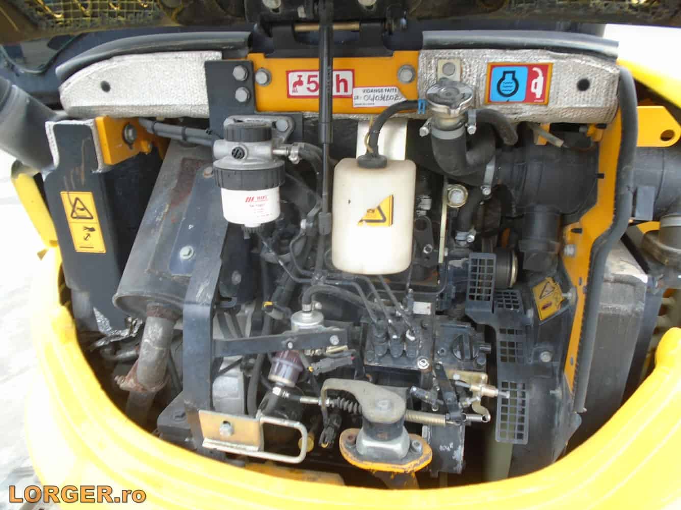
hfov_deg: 67.3
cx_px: 340
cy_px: 255
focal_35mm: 26
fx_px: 511
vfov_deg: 53.1
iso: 100
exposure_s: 1/30
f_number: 3.2
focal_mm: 4.6
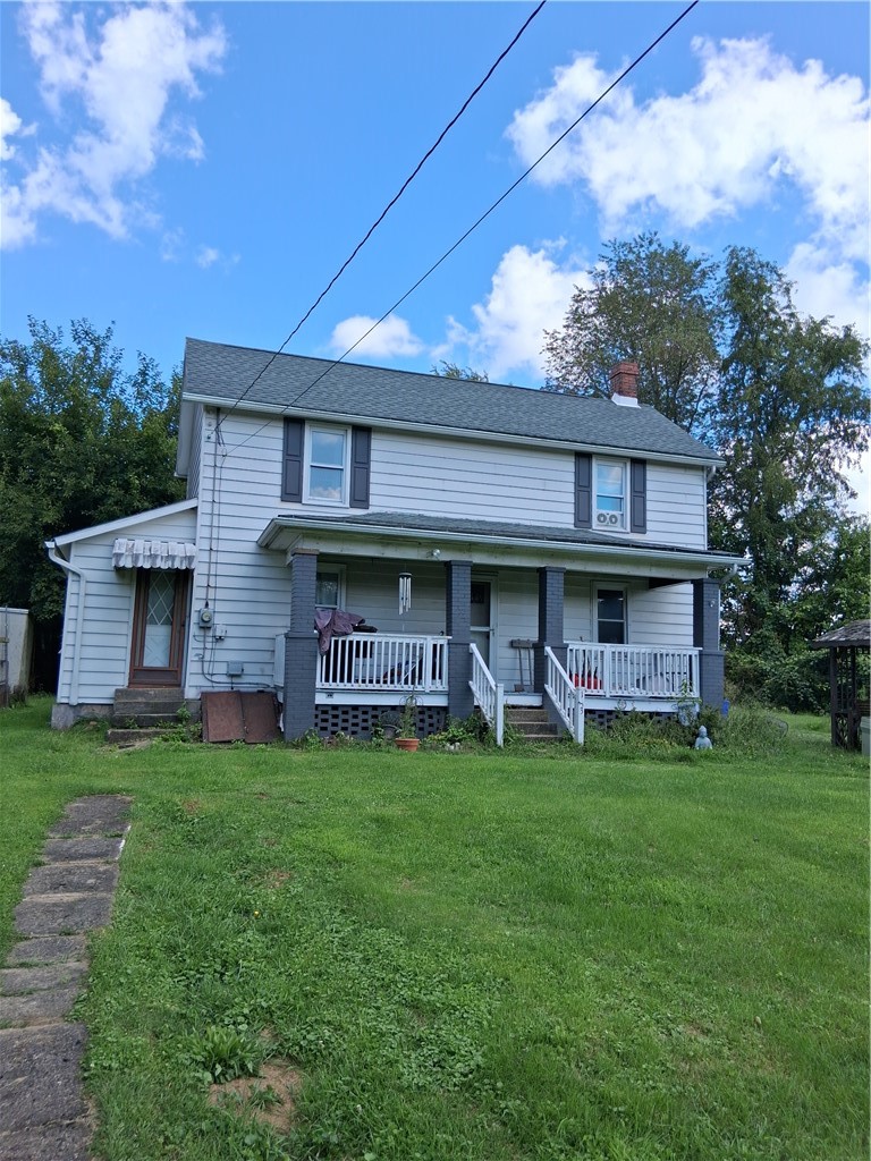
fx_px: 872
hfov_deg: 53.1
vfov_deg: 67.3
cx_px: 436
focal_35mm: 26
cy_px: 580
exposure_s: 1/634
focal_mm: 3.98
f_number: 1.8
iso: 25
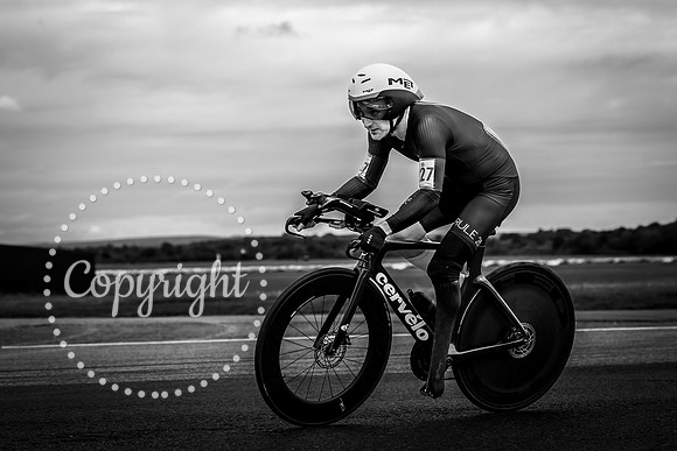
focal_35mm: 110
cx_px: 386
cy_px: 254
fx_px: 2069
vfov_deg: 12.5
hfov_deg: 18.6
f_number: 3.5
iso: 125
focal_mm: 70
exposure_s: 1/1000
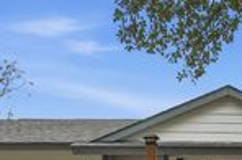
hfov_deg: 42.0
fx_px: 295
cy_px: 220
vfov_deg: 25.3
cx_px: 204
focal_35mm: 44
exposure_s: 1/1000
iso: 250
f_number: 6.3
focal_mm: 9
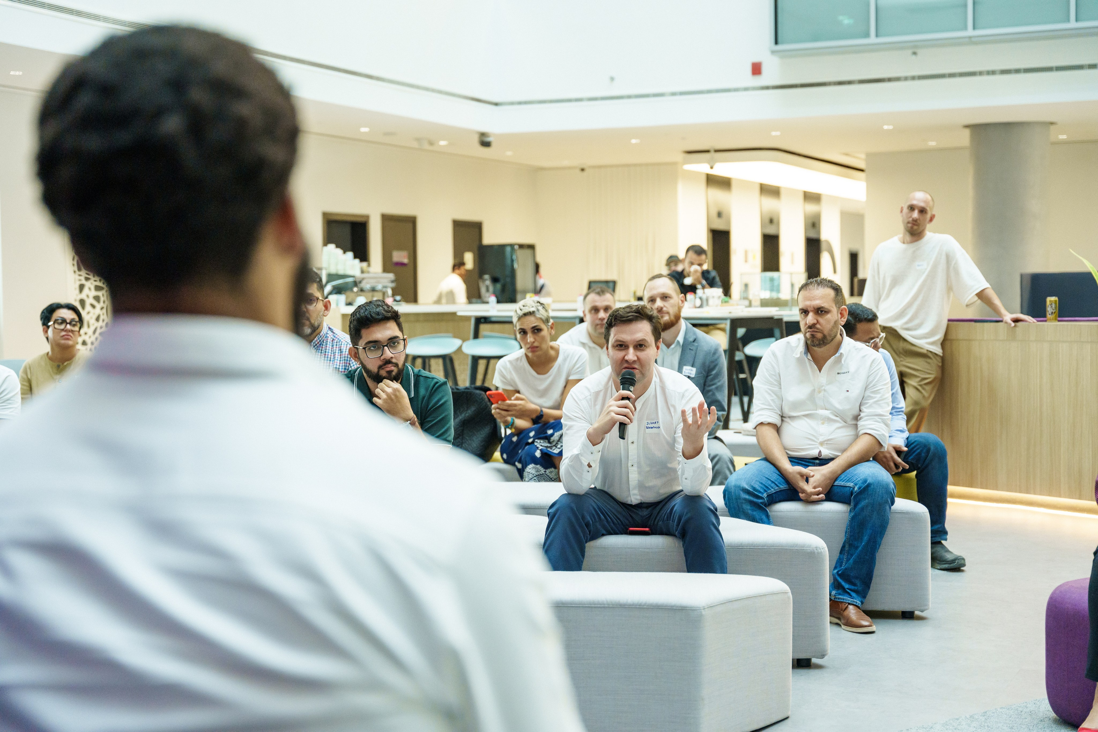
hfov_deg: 36.4
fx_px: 1668
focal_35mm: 55
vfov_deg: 24.8
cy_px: 366
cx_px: 549
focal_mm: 54.7
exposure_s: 1/125
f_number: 2.8
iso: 1600
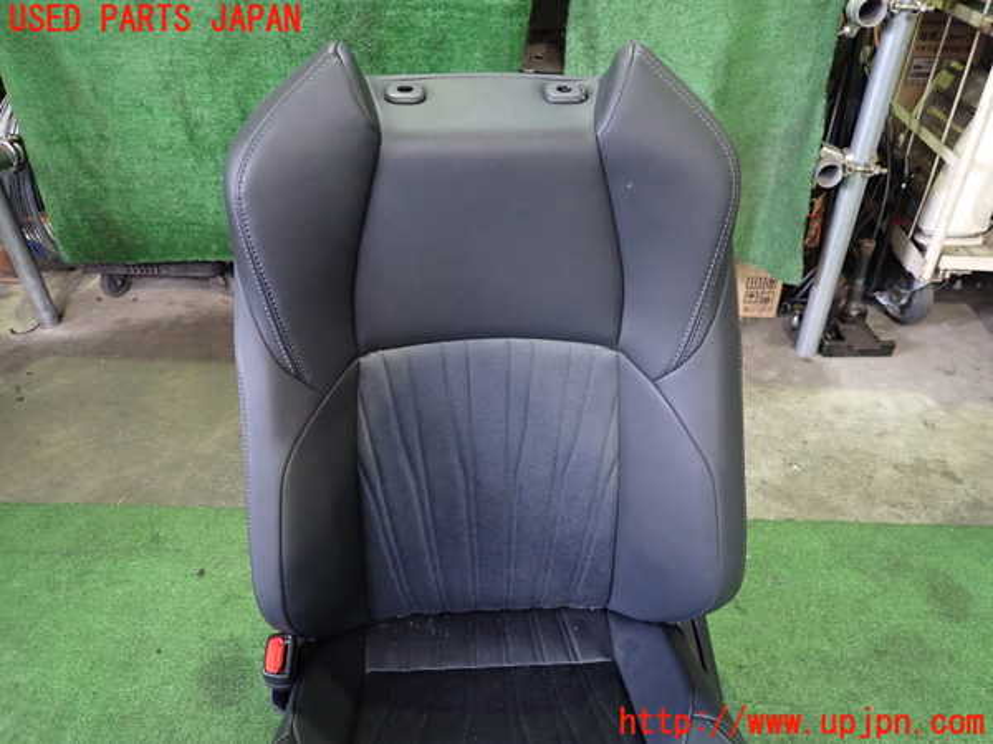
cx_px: 496
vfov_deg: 54.9
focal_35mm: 25
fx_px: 717
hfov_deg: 69.4
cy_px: 372
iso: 800
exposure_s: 1/30
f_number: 2
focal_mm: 4.5
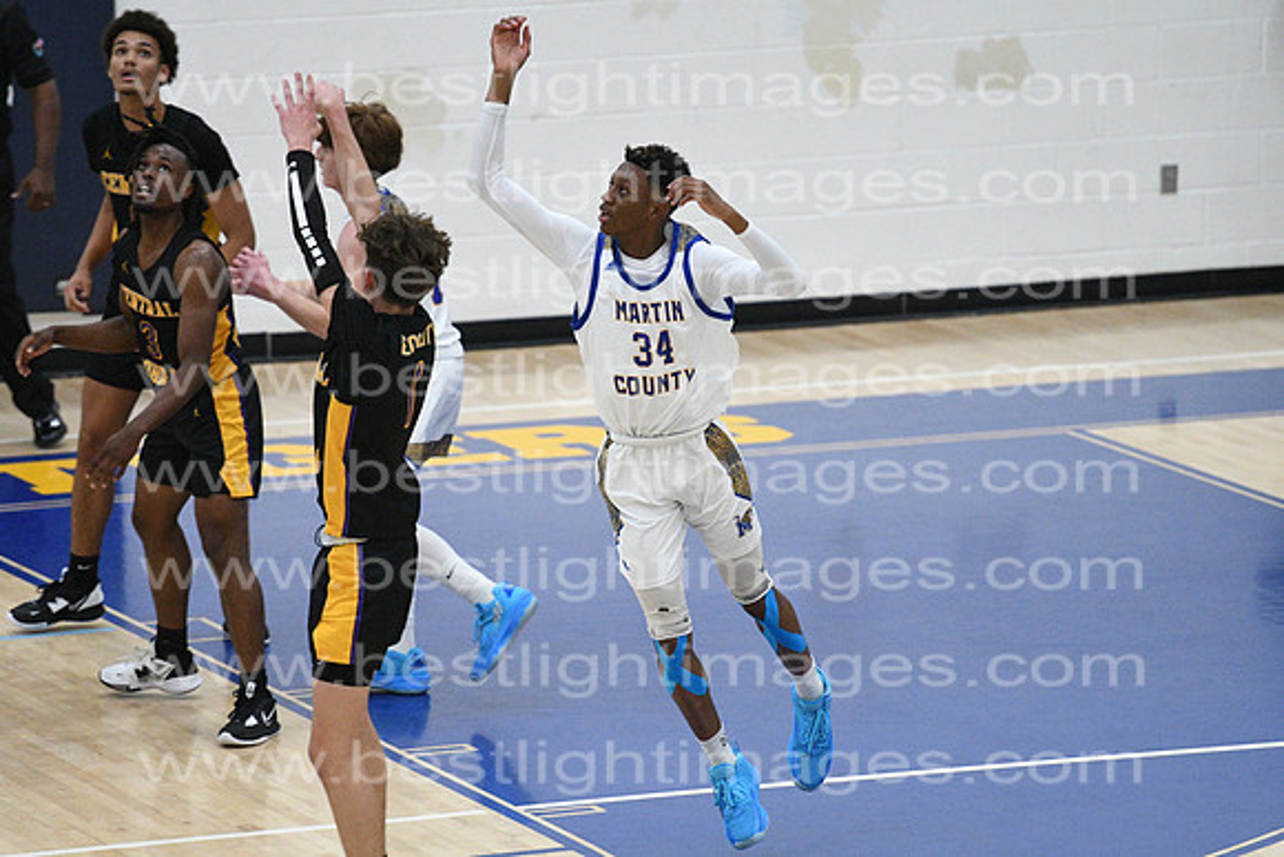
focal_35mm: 292
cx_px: 642
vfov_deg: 4.7
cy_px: 428
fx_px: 10434
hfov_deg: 7.0
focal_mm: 195
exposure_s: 1/800
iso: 7200
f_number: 3.5
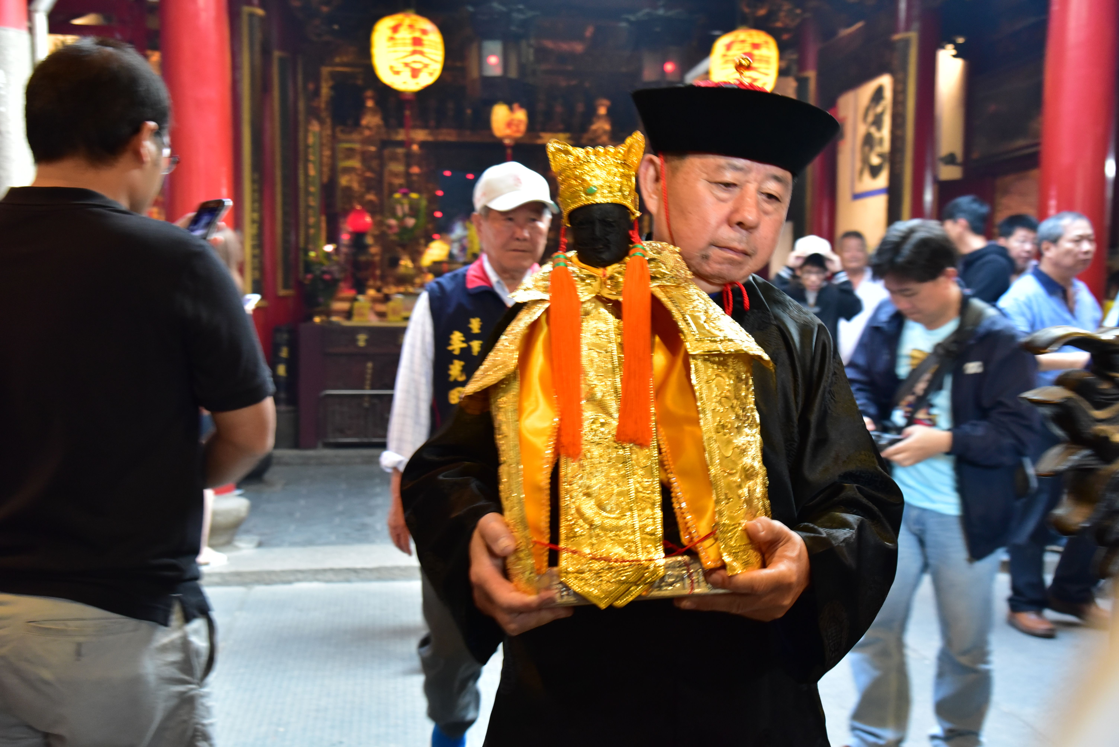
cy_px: 374
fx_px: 1368
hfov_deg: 44.5
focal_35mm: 44
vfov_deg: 30.5
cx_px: 560
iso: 3200
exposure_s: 1/60
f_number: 6.3
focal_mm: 44
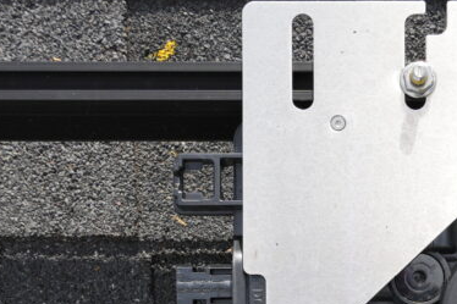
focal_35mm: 74
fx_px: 939
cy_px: 346
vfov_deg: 17.7
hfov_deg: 26.8
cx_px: 374
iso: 100
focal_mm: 18
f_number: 7.1
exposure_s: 1/125
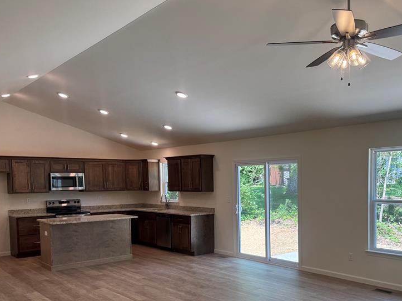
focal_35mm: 34
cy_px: 203
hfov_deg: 53.2
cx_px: 259
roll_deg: +0.4
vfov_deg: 41.2
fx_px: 395
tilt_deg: -3.8
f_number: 1.78
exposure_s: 1/197
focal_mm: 6.76
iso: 80
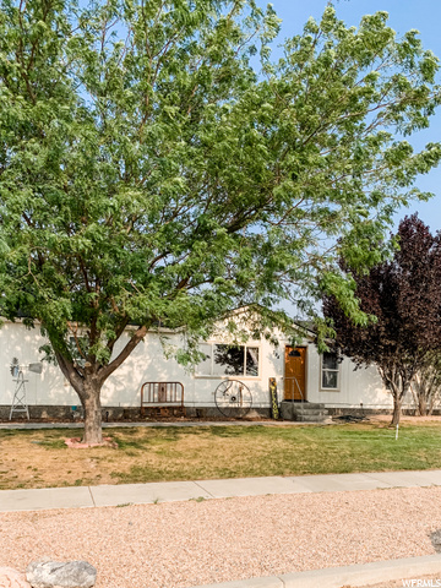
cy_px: 294
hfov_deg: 53.1
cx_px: 220
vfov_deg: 67.3
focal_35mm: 26
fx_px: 442
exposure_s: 1/1500
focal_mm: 4.25
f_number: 1.8
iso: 25
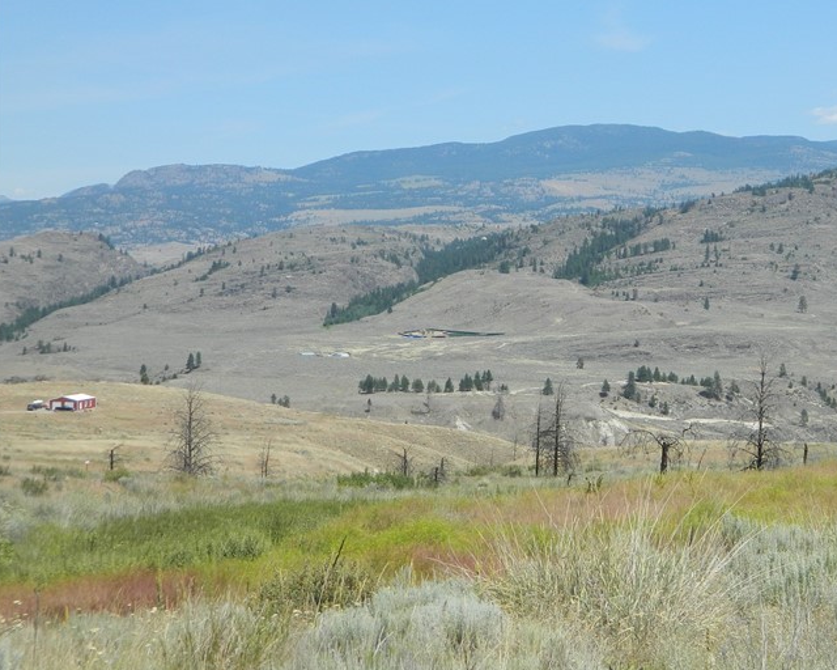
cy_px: 262
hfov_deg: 21.2
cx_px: 663
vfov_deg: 17.3
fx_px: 2205
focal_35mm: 89
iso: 80
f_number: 3.8
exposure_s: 1/800
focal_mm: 10.2
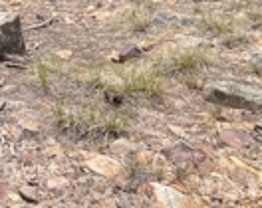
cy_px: -81
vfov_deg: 17.1
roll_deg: -1.6
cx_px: -115
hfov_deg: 20.3
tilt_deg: -24.4
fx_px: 642
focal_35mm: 83
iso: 20
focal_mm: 3.99
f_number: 1.8
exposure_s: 1/1033
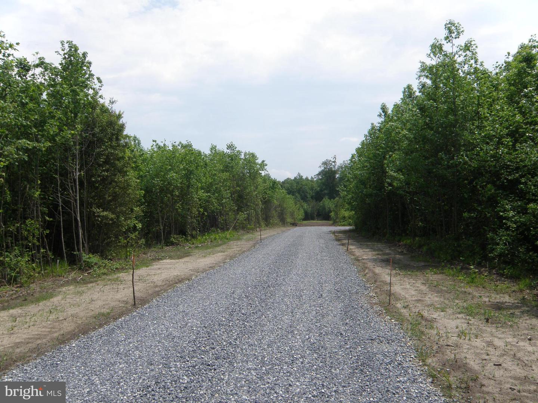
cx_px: 269
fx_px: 404
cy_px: 202
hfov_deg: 67.3
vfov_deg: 53.1
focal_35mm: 26
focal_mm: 4.6
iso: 64
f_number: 5.6
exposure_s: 1/400
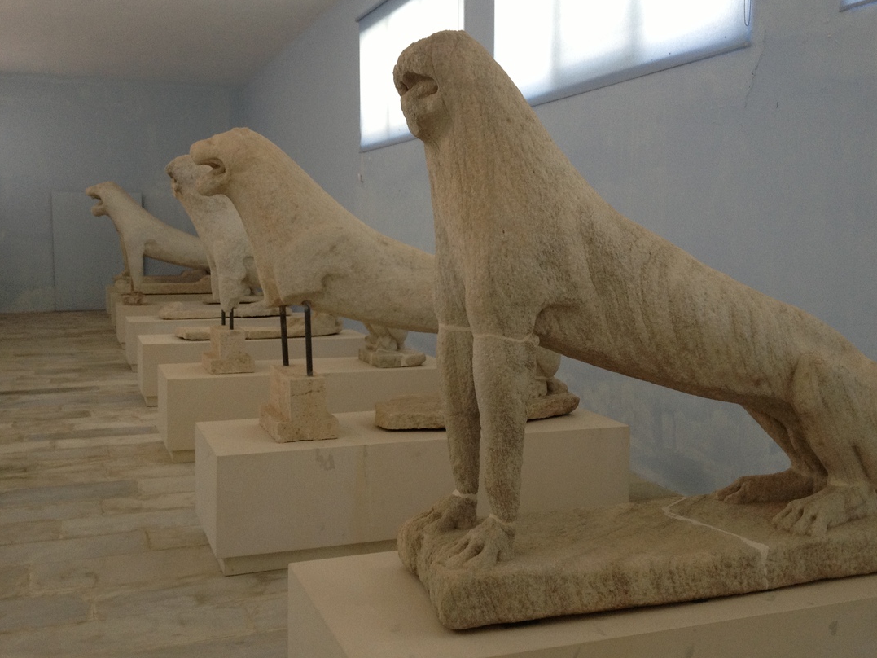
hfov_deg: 47.8
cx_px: 418
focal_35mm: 39
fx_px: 988
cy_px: 309
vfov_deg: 36.8
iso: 100
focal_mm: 4.28
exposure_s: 1/120
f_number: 2.4
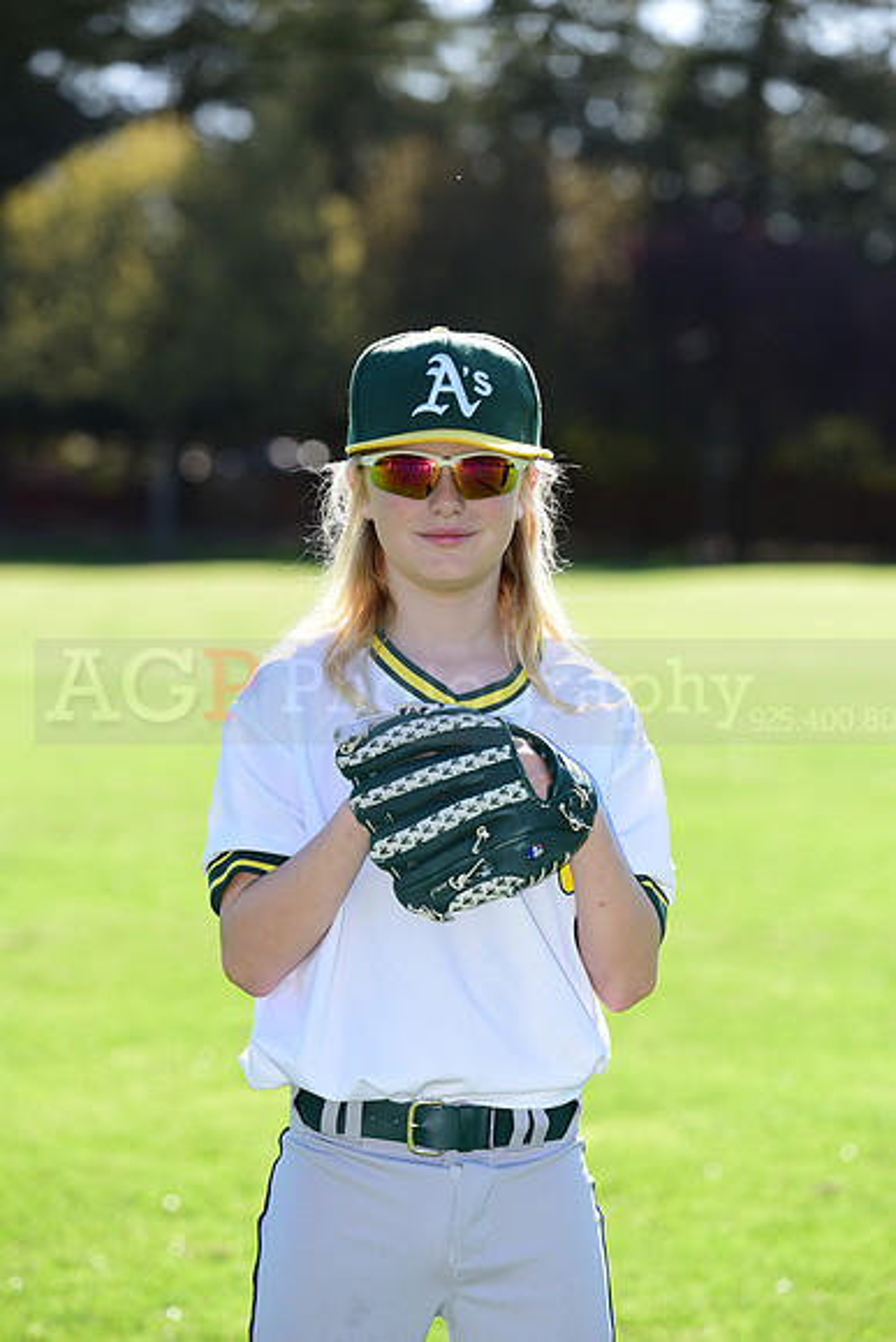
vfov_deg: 13.7
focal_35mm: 150
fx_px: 5596
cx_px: 448
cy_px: 671
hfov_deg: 9.2
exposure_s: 1/320
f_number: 4.5
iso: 125
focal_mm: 150
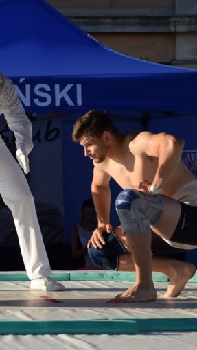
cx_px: 7
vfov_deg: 10.1
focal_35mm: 213
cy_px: 175
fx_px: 1977
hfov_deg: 5.7
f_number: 5.6
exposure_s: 1/1000
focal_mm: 90
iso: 400
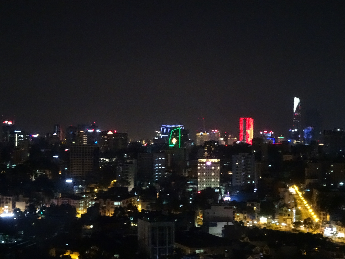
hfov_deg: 27.8
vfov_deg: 21.0
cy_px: 130
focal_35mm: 70
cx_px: 172
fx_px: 698
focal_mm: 12.01
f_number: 5
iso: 3200
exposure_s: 1/8
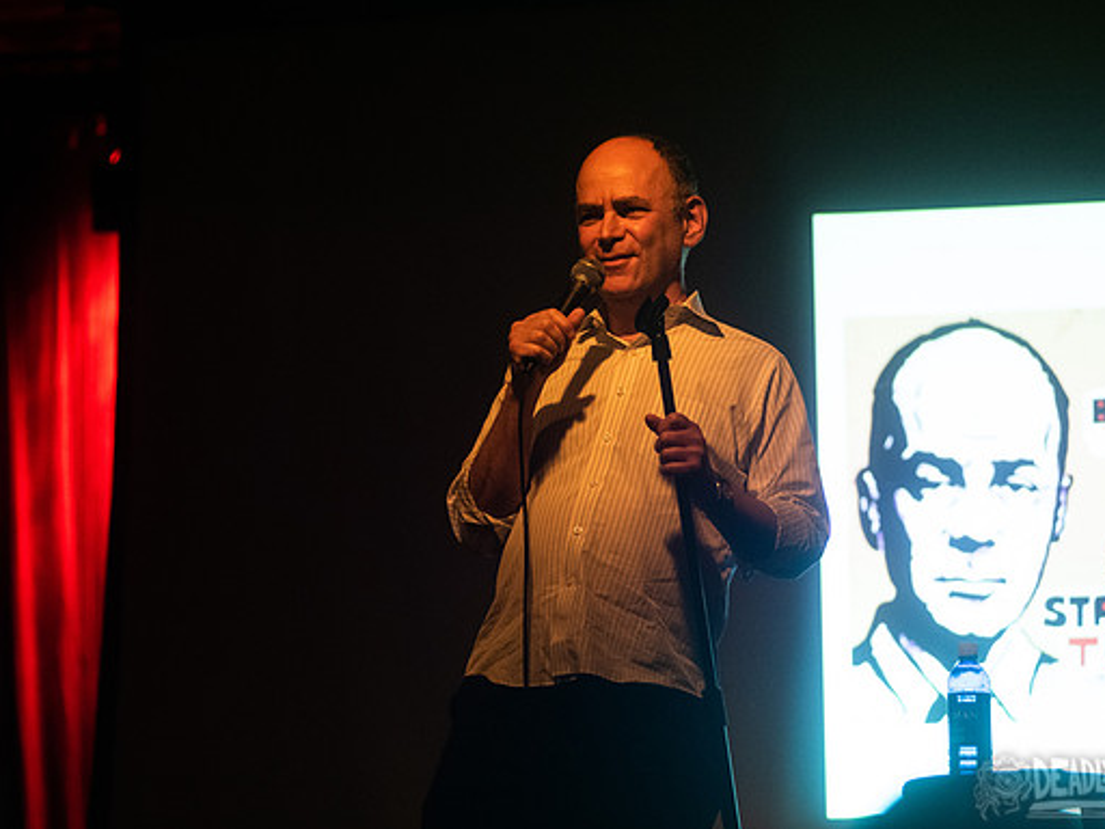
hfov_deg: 14.7
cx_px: 543
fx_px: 4278
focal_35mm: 134
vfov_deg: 11.1
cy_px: 367
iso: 3200
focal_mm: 110
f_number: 3.2
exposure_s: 1/160
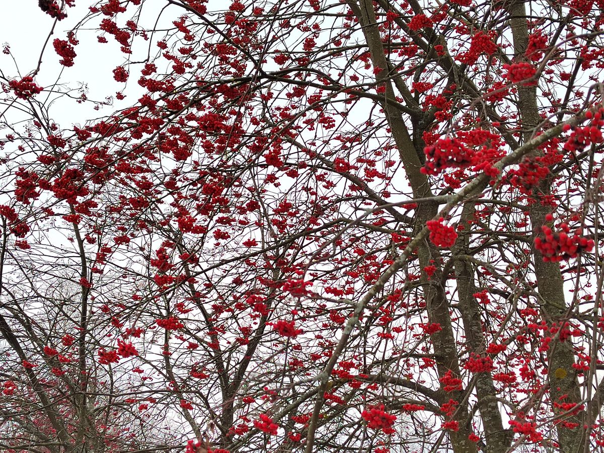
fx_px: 820
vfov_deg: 30.9
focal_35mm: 47
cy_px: 226
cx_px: 302
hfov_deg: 40.4
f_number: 1.9
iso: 178
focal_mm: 5.52
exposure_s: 1/100
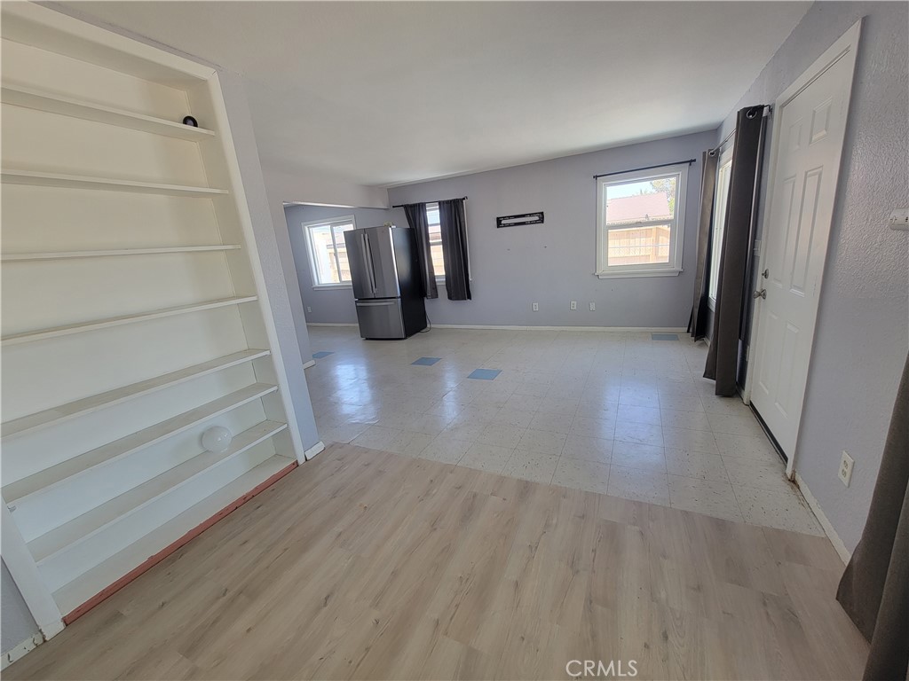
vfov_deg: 89.9
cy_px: 340
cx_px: 454
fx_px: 341
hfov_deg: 106.2
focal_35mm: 13
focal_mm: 2.2
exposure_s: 1/60
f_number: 2.2
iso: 50
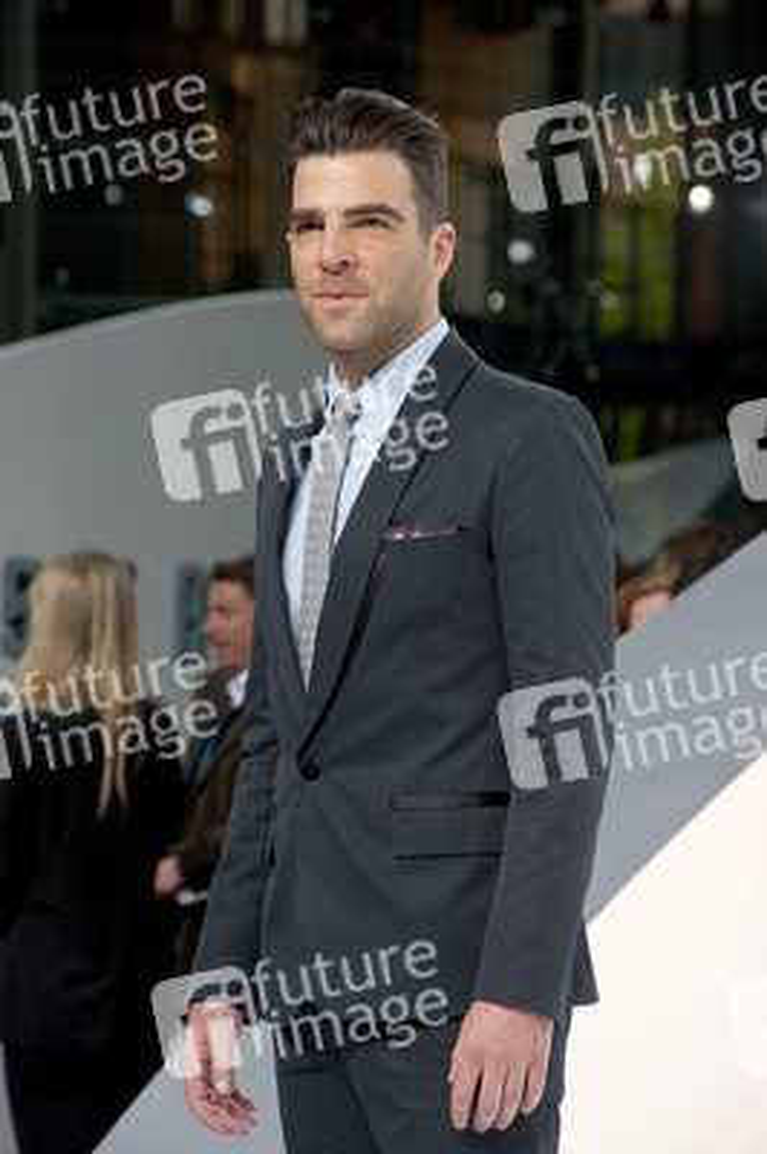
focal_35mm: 200
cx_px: 384
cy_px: 577
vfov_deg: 10.3
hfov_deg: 6.9
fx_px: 6402
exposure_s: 1/320
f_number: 13
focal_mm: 200
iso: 1000
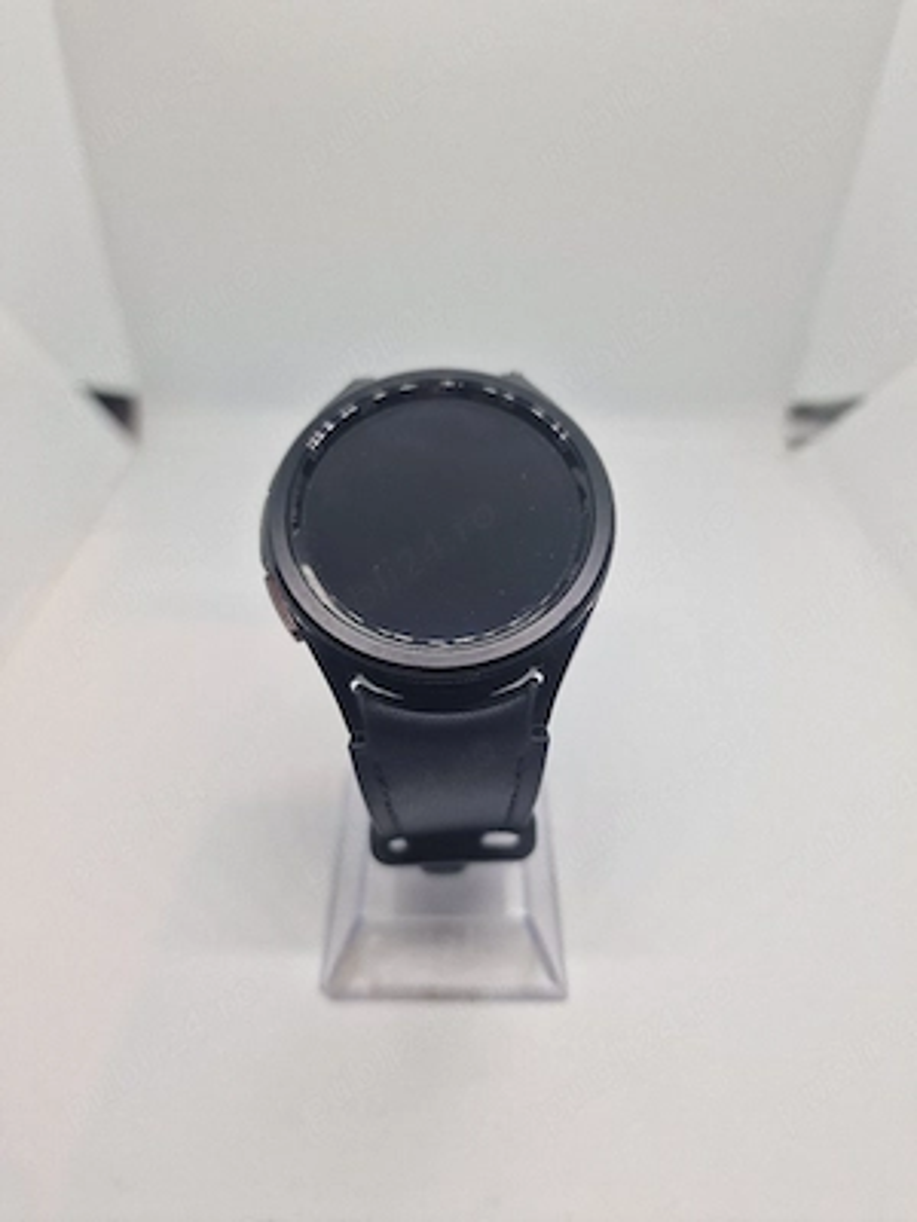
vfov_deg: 73.9
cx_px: 458
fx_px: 812
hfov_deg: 58.9
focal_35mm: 23
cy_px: 611
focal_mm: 6.4
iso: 50
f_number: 1.8
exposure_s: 1/182
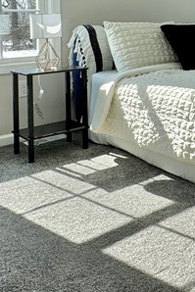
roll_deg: +0.8
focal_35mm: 50
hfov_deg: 23.7
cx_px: 256
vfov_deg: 36.7
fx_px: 406
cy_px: 21
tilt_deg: -1.7
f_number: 2.2
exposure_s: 1/582
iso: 40
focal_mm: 2.22
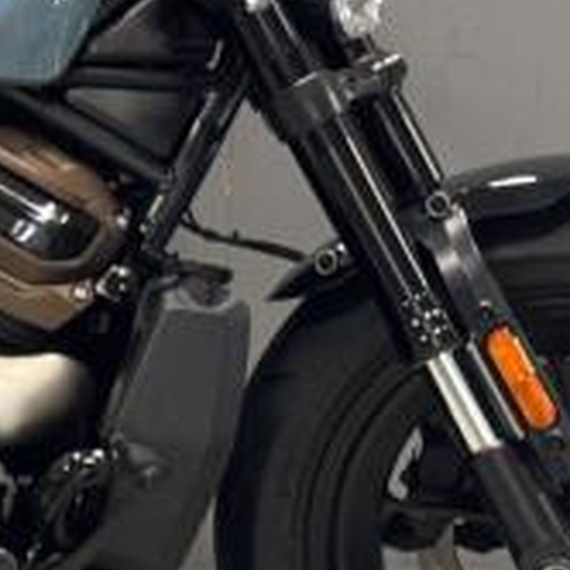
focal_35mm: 205
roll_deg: -1.2
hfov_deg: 8.3
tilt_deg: -12.8
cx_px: -288
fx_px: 3819
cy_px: 237
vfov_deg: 8.5
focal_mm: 6.76
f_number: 1.78
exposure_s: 1/60
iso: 250
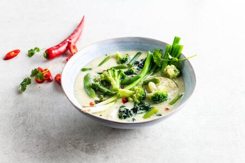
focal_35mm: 60
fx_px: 408
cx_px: 122
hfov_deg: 33.4
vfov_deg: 22.6
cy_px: 82
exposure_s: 1/125
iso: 100
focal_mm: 60
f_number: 7.1
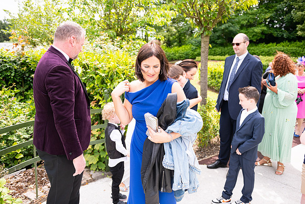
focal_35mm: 29
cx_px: 152
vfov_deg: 45.0
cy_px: 102
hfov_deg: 63.6
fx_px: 246
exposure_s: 1/1000
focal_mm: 29
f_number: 3.5
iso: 250
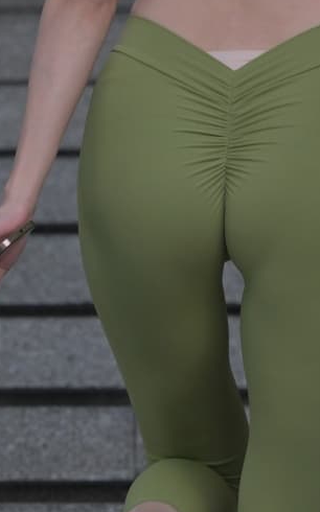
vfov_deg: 4.7
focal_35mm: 449
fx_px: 6269
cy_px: 275
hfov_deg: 2.9
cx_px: 219
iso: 800
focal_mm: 120
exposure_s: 1/1000
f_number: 3.2
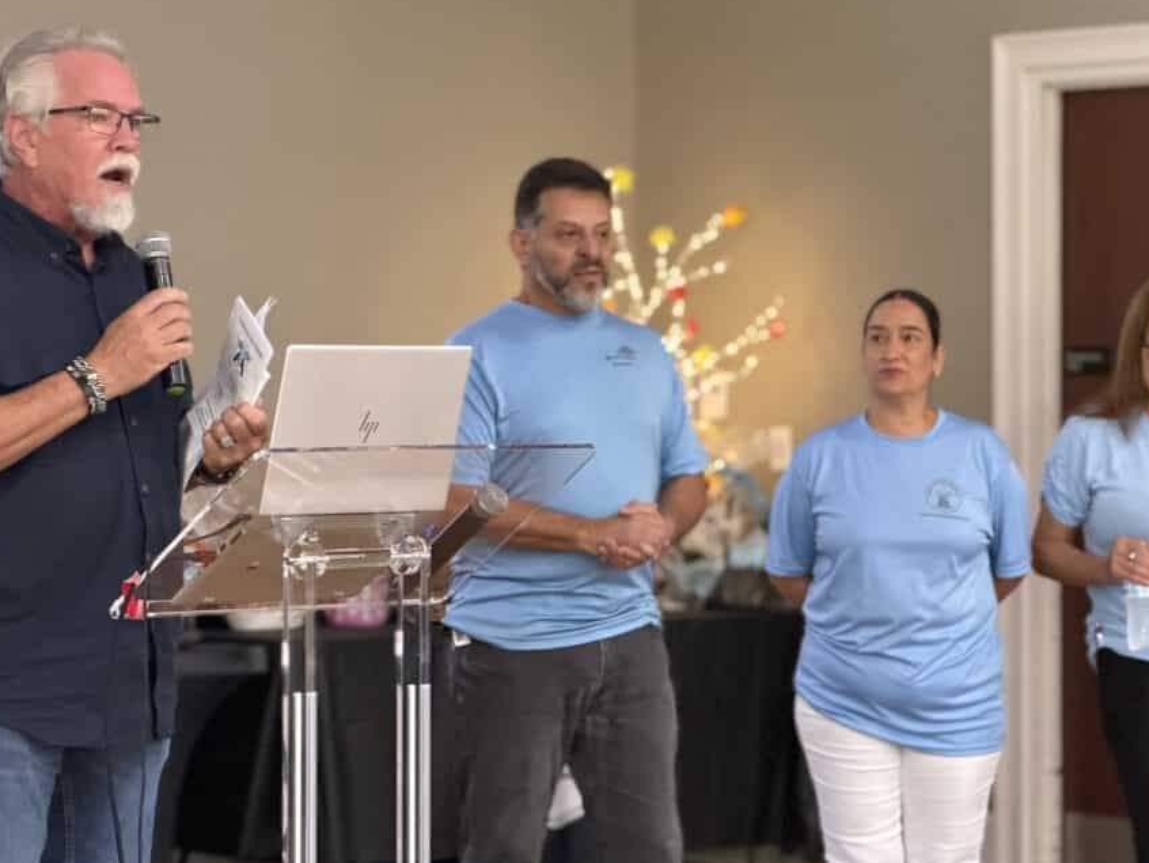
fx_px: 4017
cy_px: 404
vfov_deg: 12.3
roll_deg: -0.1
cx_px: 531
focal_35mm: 121
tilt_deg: -0.5
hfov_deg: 16.3
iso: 800
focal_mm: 16.89
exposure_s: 1/40
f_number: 2.8
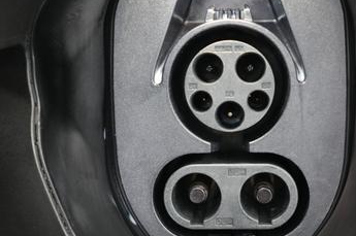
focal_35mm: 52
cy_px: 126
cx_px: 231
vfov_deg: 25.9
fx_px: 513
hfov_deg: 37.9
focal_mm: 28
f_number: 2.8
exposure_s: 1/30
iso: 2000
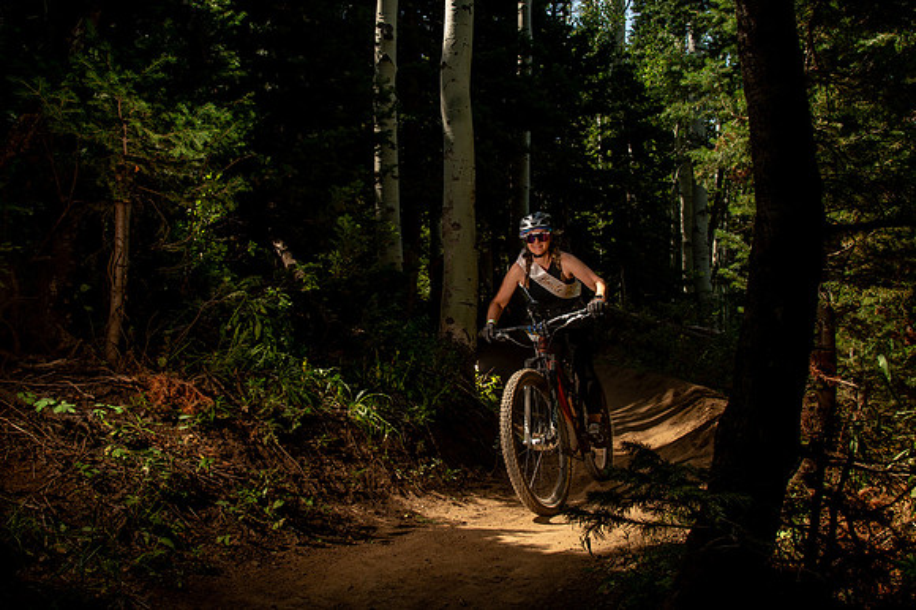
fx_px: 774
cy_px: 288
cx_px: 447
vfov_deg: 43.0
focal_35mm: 30
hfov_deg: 61.2
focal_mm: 28
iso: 500
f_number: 11
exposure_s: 1/400
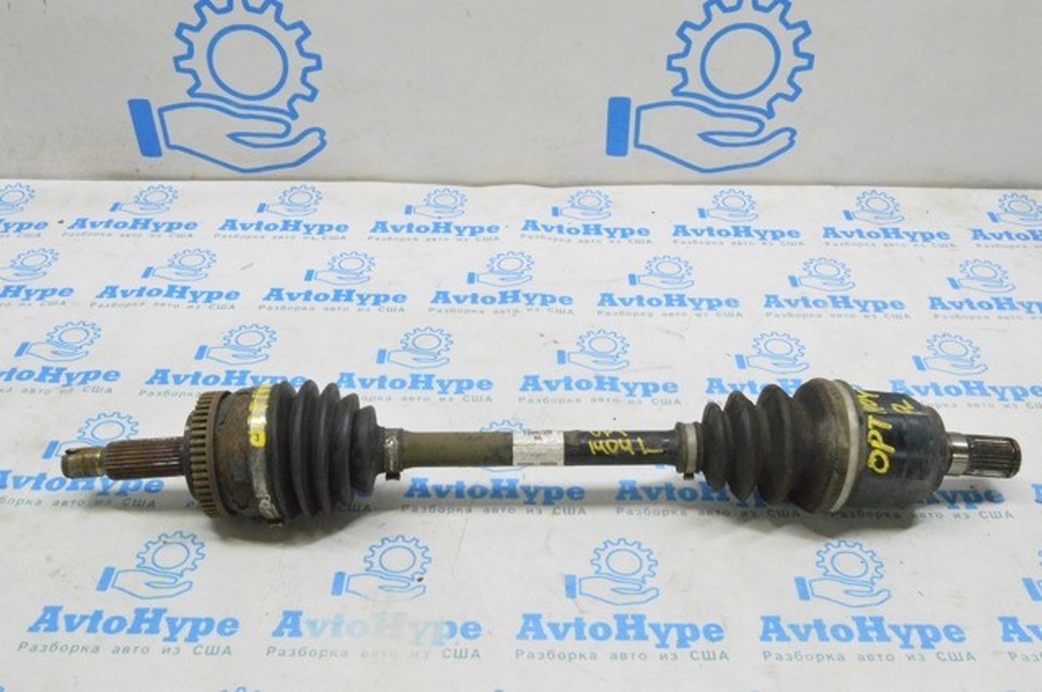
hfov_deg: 53.2
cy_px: 346
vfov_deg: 36.8
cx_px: 521
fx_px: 1041
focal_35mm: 36
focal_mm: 24
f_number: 20
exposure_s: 1/20
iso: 6400
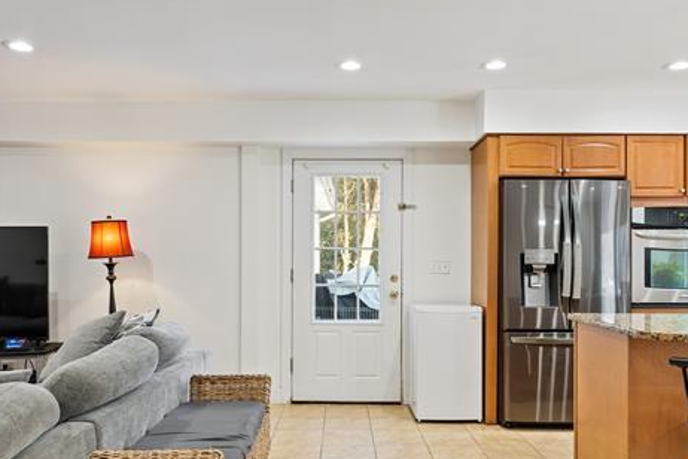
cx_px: 344
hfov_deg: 60.3
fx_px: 592
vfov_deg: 42.2
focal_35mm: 31
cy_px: 259
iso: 100
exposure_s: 2
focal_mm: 14
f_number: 8
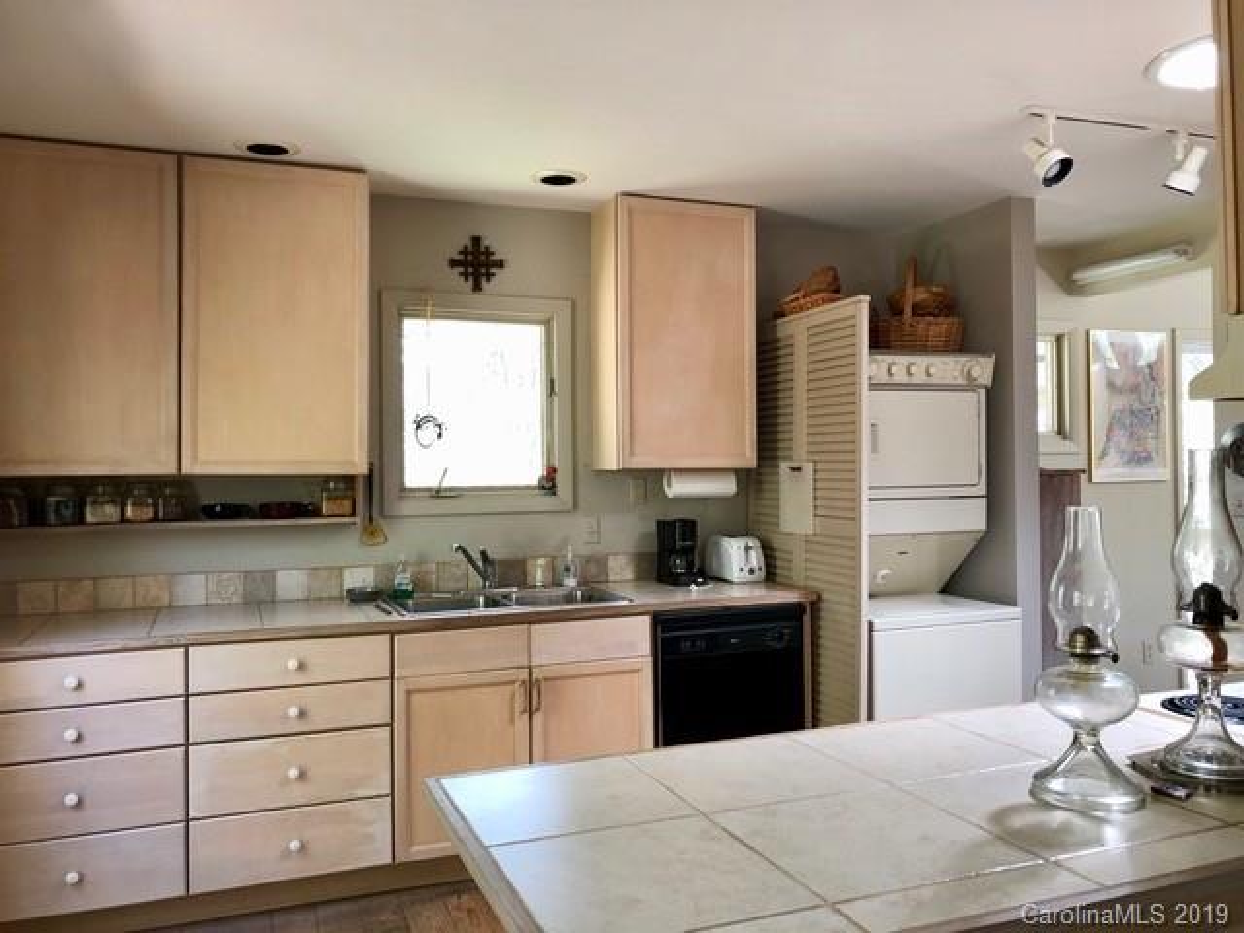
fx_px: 1006
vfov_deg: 49.7
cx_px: 622
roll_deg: +0.9
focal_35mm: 28
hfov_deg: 63.4
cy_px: 466
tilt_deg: +0.5
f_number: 1.8
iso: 40
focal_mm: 4
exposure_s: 1/24
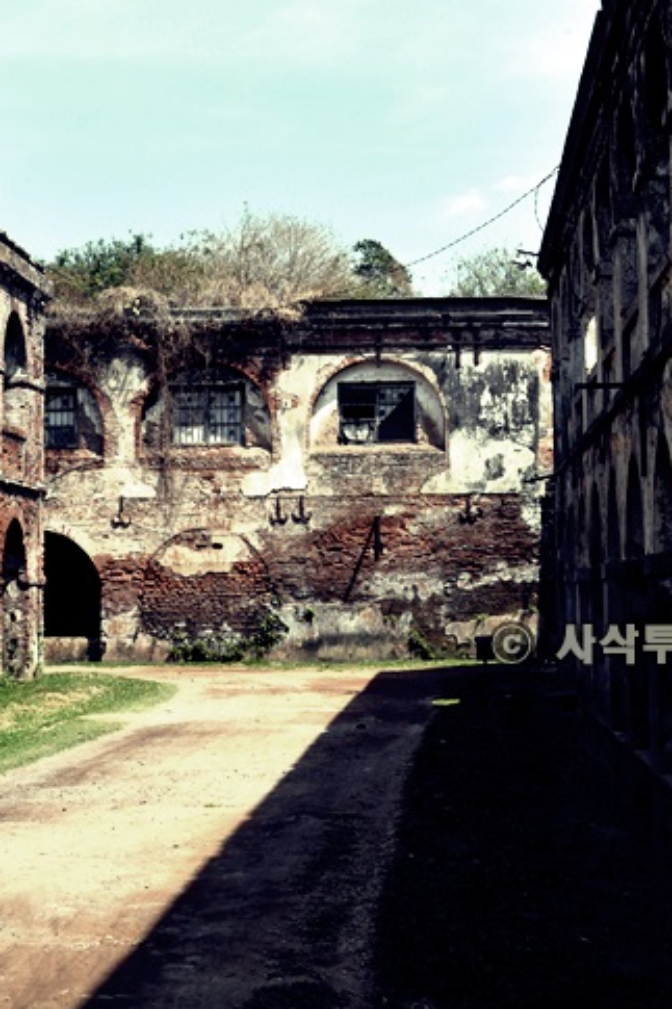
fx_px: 2185
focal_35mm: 78
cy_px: 438
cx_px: 225
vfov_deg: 26.0
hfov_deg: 17.4
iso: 200
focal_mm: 45
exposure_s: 1/250
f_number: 16
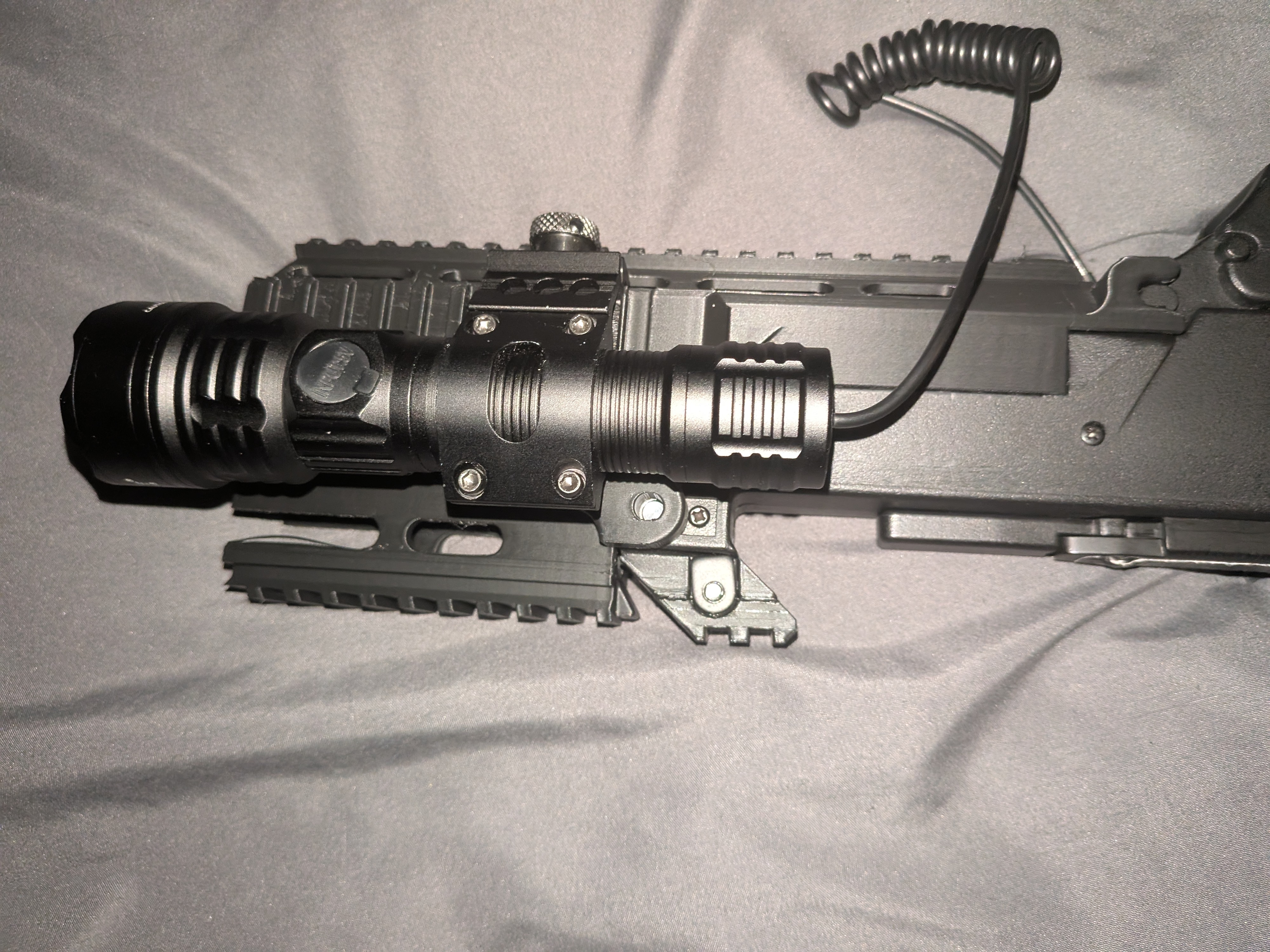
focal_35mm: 24
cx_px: 635
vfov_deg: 56.8
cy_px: 476
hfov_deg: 71.6
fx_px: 881
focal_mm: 4.53
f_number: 1.7
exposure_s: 1/60
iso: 513
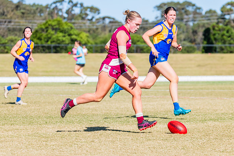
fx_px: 1808
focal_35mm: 278
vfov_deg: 4.9
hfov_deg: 7.4
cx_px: 117
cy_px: 82
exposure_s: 1/1600
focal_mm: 250
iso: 800
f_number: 10
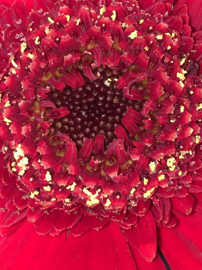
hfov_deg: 18.2
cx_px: 78
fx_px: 630
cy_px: 108
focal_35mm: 81
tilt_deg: -53.4
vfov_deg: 24.1
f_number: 2.2
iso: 25
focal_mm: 4.15
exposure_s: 1/120
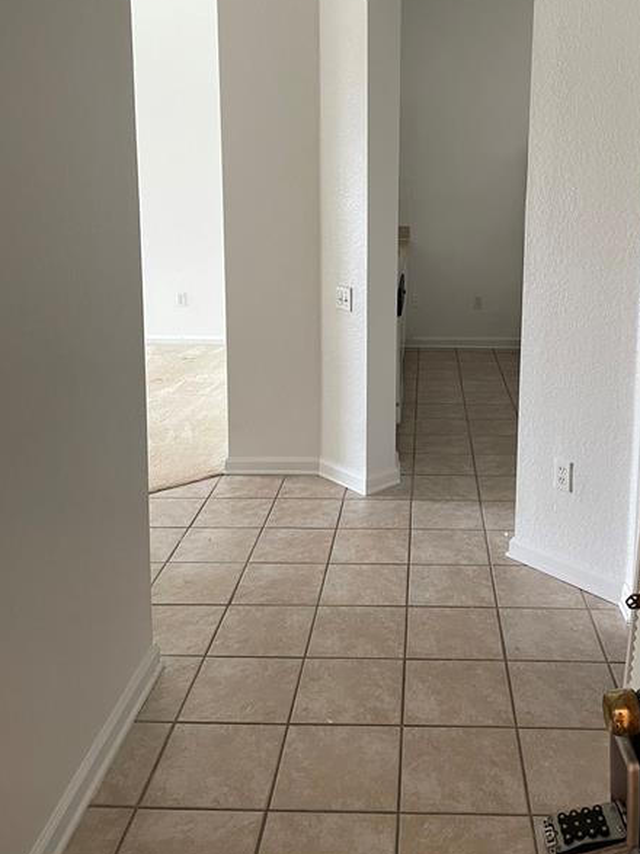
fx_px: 838
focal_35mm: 34
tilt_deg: -8.5
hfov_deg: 41.5
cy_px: 304
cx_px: 394
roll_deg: -0.1
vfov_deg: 53.2
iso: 160
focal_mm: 4.2
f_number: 1.6
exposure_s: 1/60
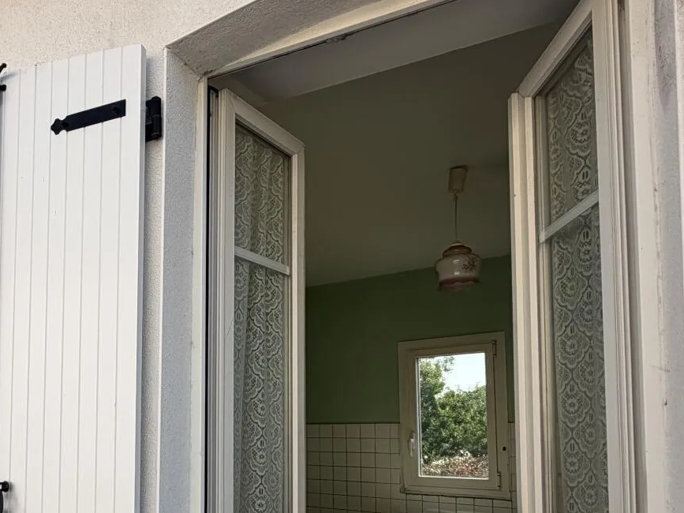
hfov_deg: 54.5
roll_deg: -0.8
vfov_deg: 43.5
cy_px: 403
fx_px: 612
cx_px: 141
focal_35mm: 31
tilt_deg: +3.8
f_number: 2.2
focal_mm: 2.22
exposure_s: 1/770
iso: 40
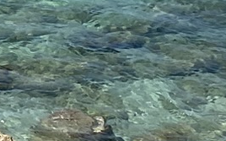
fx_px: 1299
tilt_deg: -4.8
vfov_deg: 5.8
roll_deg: -0.8
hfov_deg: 8.7
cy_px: -285
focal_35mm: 211
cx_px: -390
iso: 32
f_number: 1.8
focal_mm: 4.25
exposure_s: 1/3984
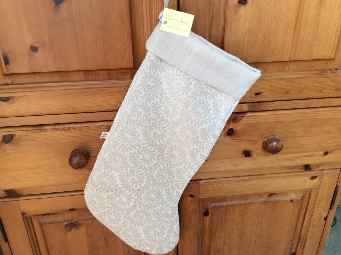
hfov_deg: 56.9
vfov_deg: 44.1
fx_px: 315
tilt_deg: -26.8
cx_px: 170
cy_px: 128
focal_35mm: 32
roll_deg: +2.5
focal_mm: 3.3
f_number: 2.4
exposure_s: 1/25
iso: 32
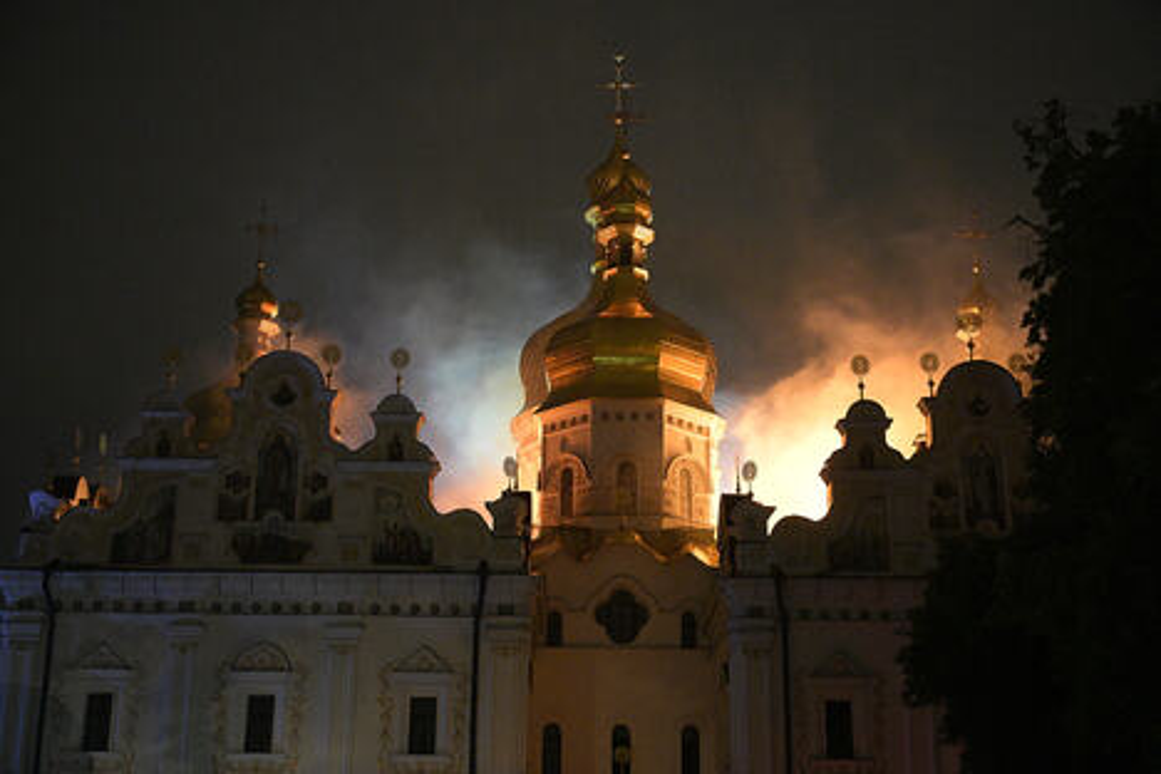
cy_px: 387
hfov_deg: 39.6
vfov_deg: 27.0
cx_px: 580
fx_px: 1612
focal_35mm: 50
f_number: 4
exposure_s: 1/10
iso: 12800
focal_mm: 50
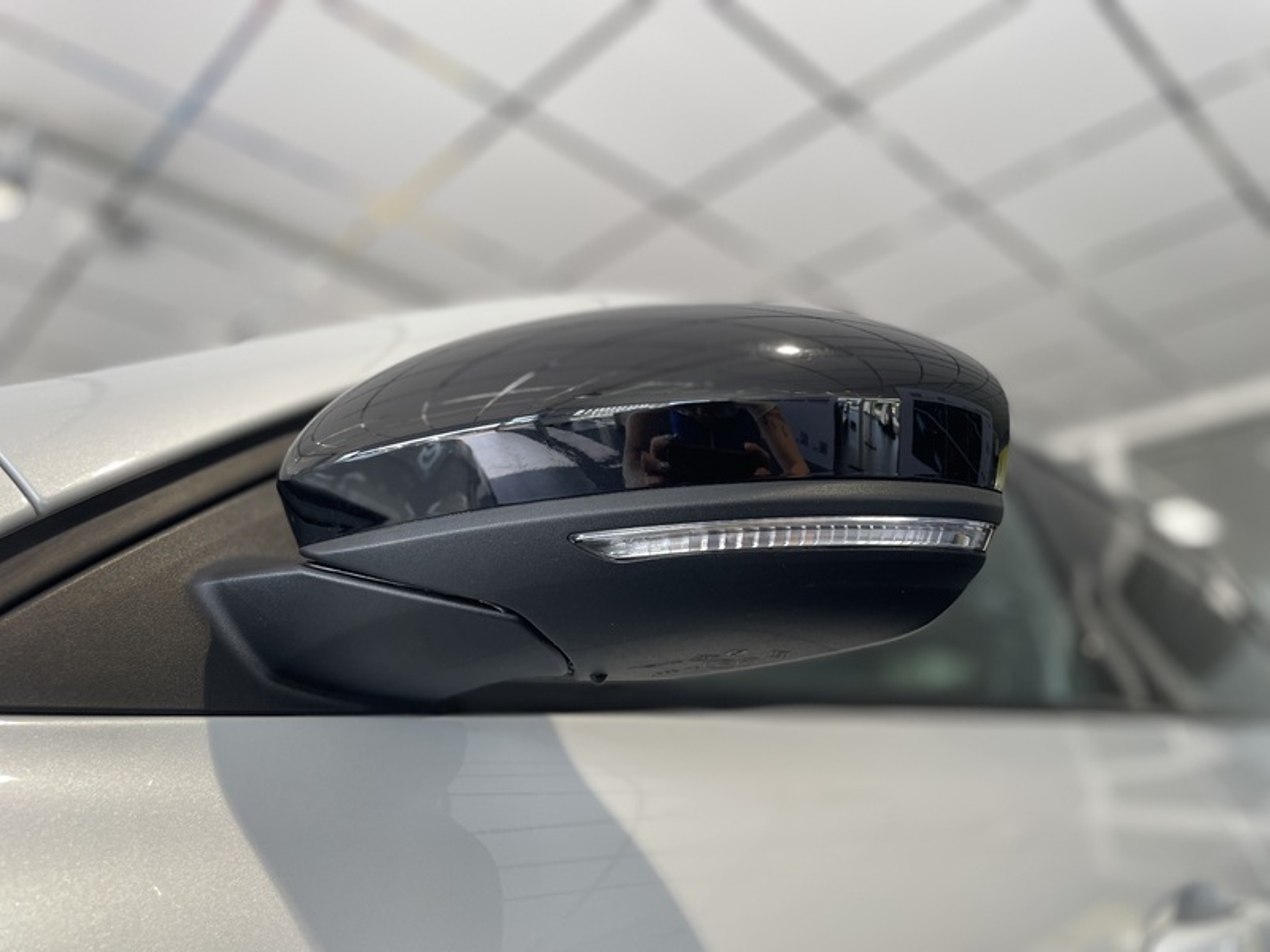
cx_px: 635
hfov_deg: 67.3
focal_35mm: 26
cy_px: 476
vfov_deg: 53.1
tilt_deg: +19.2
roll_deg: +0.2
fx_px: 954
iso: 32
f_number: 1.6
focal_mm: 4.2
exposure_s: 1/113
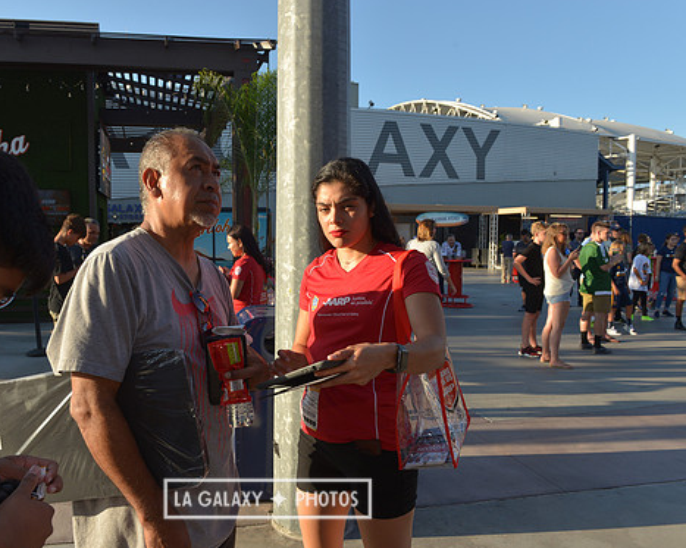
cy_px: 278
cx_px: 267
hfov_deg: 61.6
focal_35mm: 28
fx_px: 568
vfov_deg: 51.5
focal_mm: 24
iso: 200
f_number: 9
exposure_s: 1/250
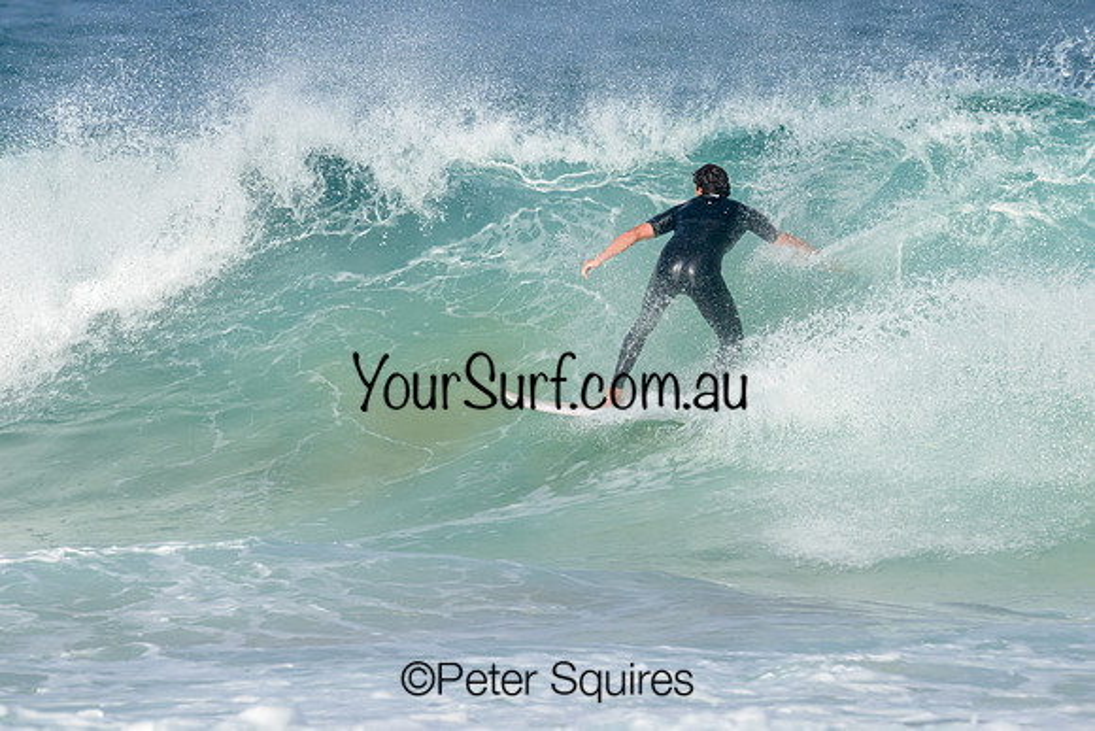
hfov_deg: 2.7
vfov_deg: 1.8
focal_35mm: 768
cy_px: 239
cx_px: 578
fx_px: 23370
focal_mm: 550
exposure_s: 1/1600
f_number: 11
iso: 640
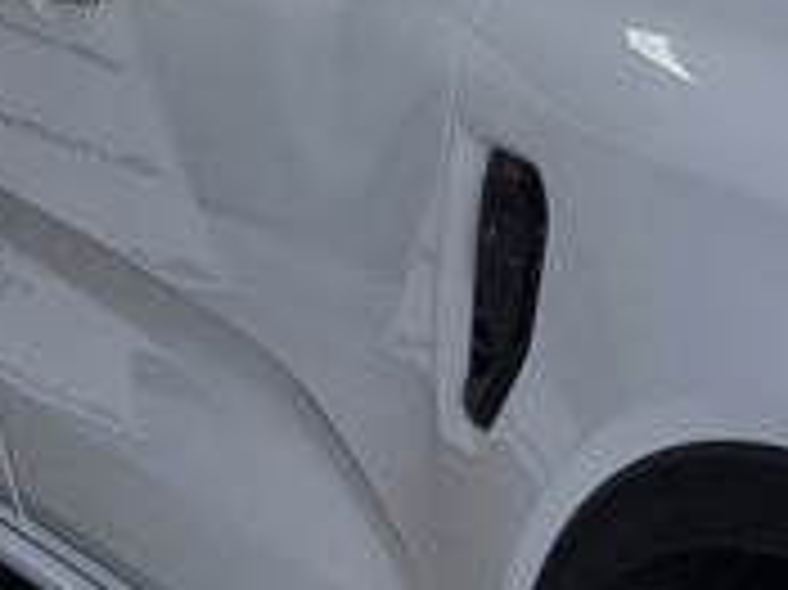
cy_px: 450
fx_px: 3458
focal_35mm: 152
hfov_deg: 12.2
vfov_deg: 9.7
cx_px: 1265
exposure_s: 1/100
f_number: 1.8
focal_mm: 5.4
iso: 50
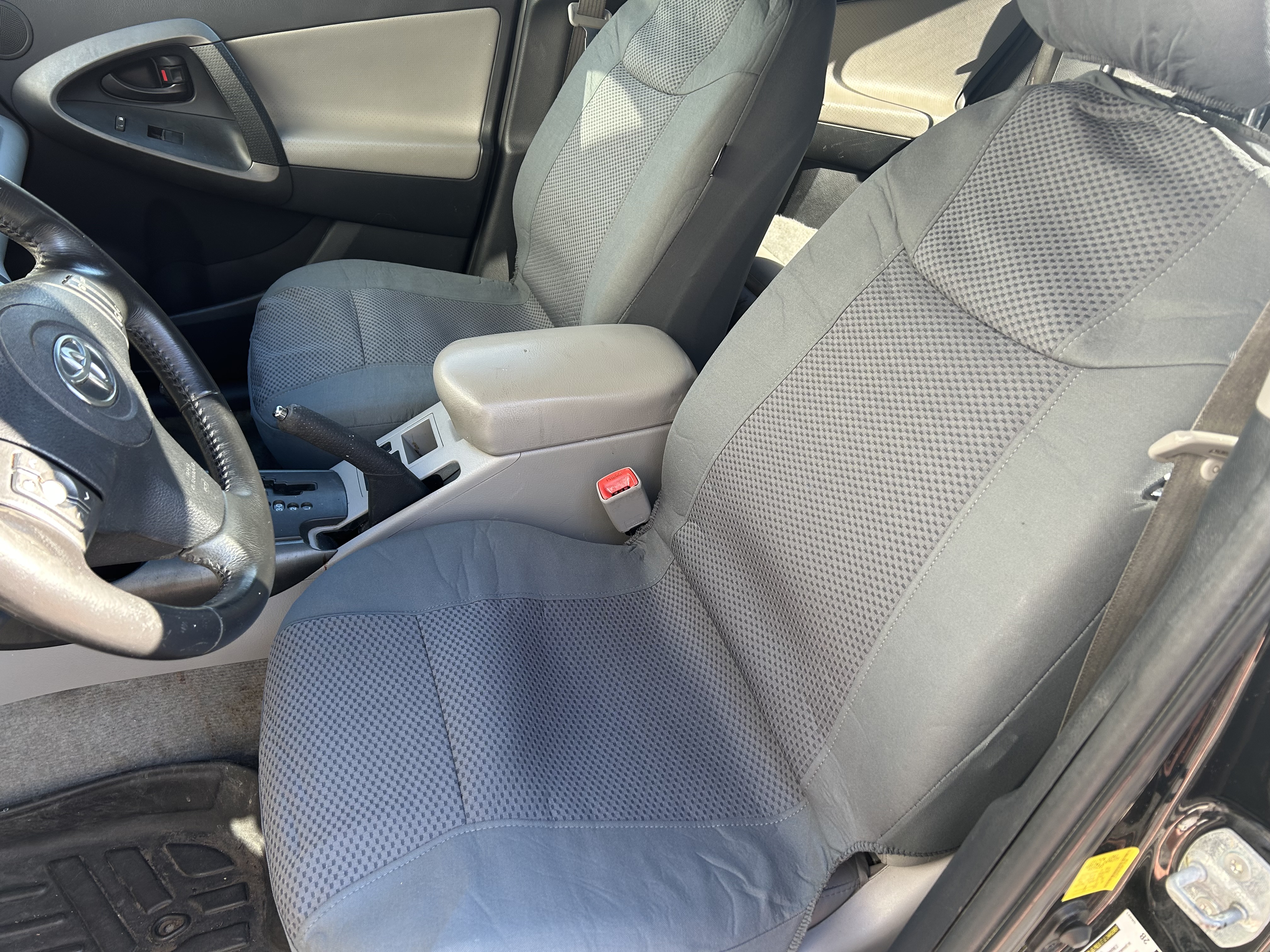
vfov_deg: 53.1
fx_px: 954
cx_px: 635
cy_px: 476
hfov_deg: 67.3
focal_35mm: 26
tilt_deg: -37.1
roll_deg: -0.8
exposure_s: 1/121
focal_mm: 5.7
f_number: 1.5
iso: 50
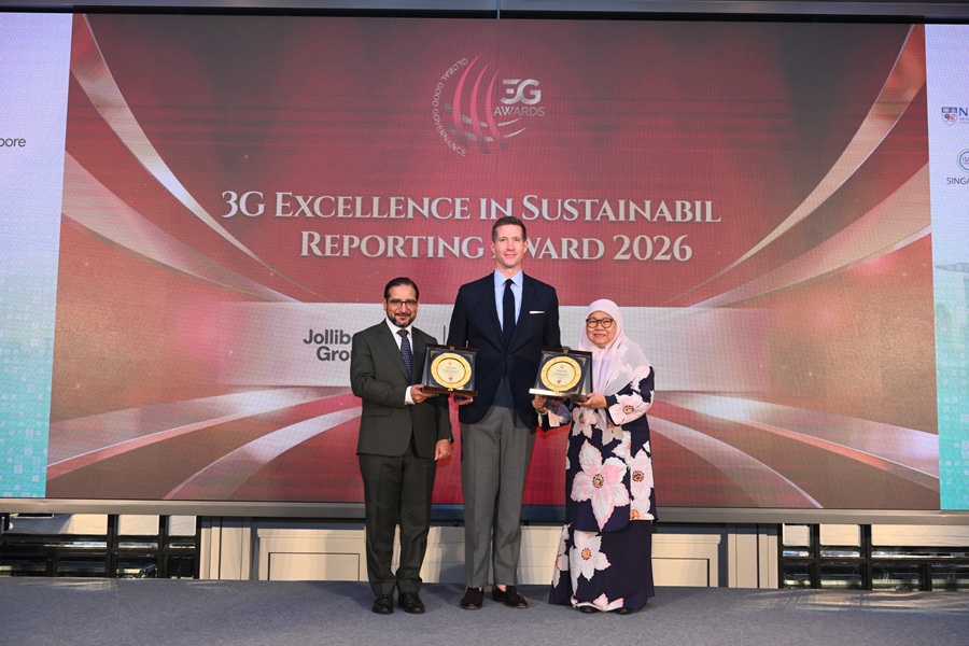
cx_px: 484
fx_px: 996
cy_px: 323
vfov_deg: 35.9
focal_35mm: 37
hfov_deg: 51.9
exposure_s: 1/125
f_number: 5.6
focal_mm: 37
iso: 1000
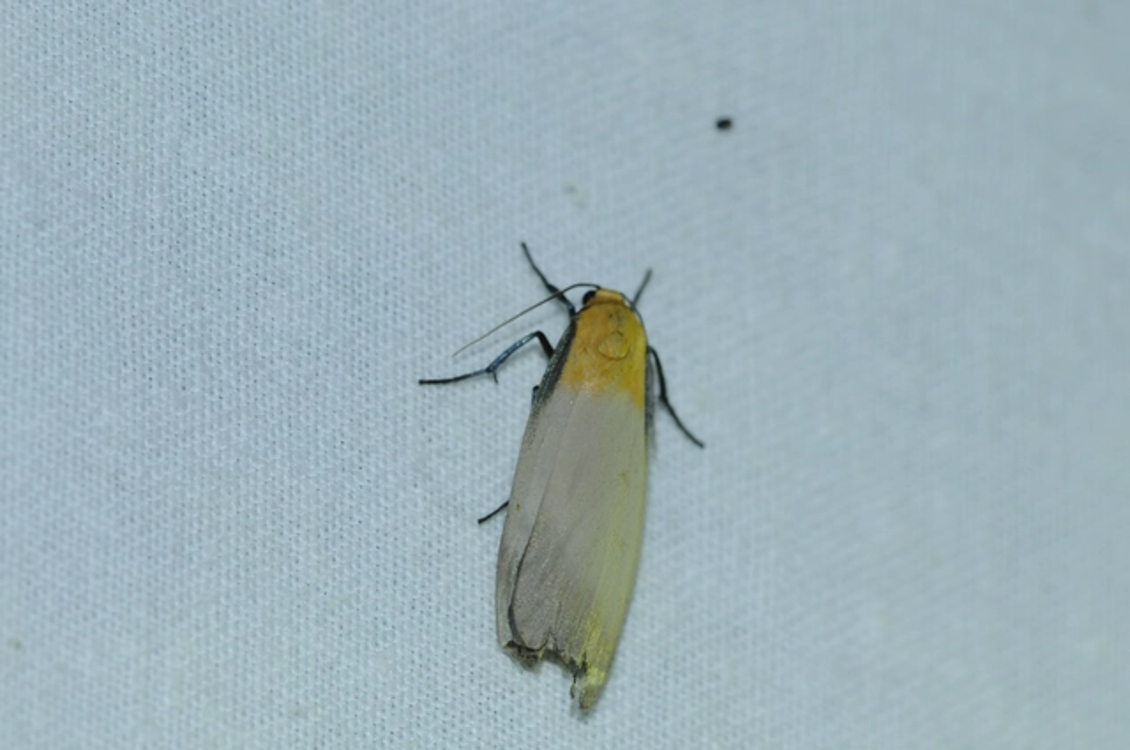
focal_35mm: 158
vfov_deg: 8.7
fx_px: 4937
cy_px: 375
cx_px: 565
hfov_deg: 13.1
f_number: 11
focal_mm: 105
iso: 800
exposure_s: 1/30
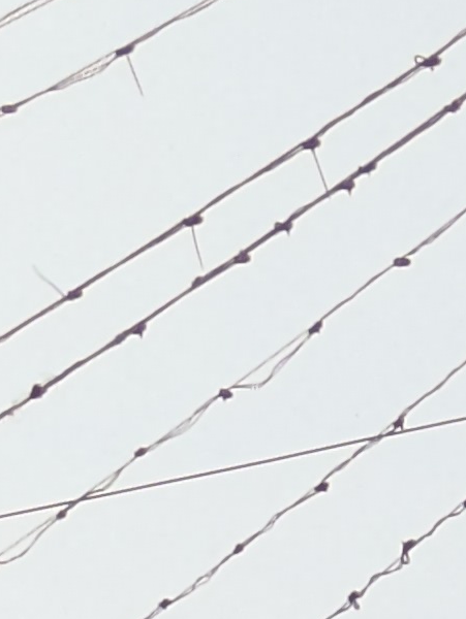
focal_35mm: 393
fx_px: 7044
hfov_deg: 3.8
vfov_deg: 4.7
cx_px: 366
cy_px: 2339
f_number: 1.89
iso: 45
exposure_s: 1/847
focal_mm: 5.43
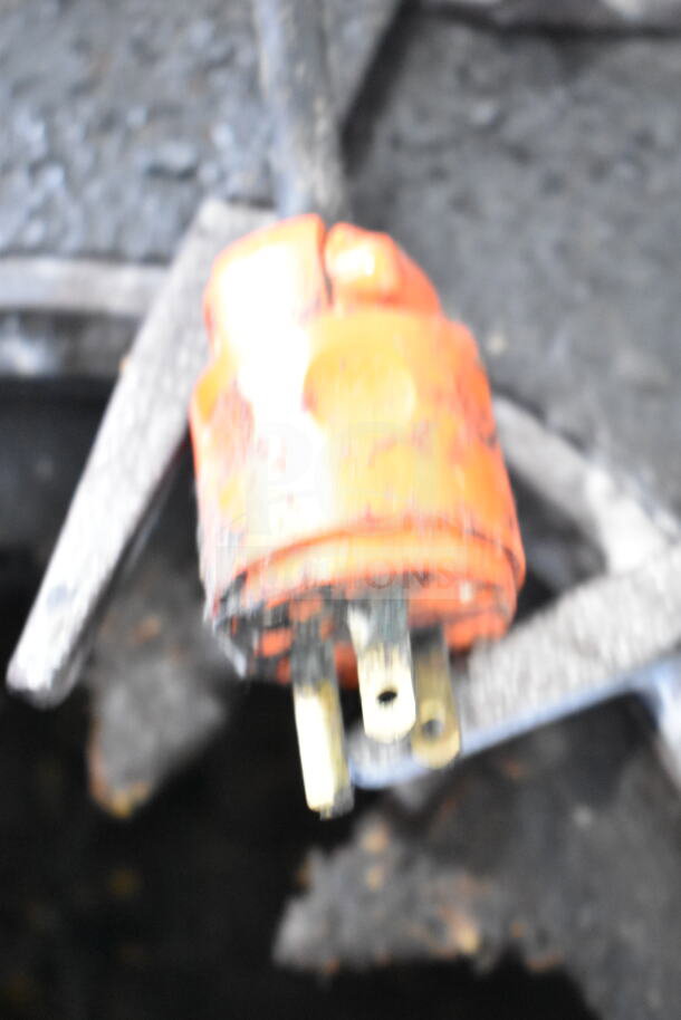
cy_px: 510
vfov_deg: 35.0
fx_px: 1616
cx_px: 340
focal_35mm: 57
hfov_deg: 23.8
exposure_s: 1/60
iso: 5600
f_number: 4.8
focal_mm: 38
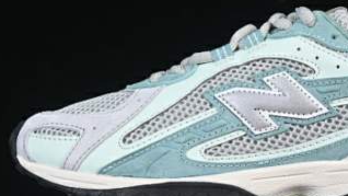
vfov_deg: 6.7
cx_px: 270
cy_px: 47
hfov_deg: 11.9
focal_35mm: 180
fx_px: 1661
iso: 160
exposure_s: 1/80
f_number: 8
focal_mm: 50
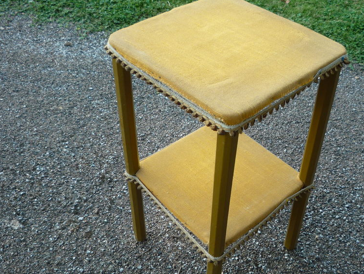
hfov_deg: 46.5
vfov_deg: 35.9
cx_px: 217
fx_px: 421
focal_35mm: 40
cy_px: 154
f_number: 3.3
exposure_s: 1/40
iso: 100
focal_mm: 5.2
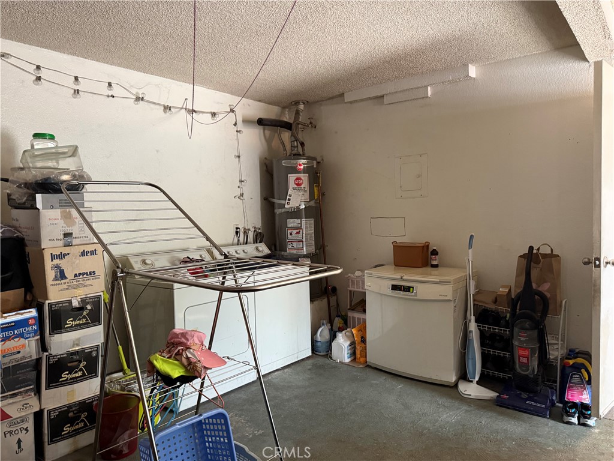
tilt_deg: -2.0
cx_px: 307
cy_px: 230
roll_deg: +1.1
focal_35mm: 24
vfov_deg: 56.8
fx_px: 426
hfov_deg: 71.6
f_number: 1.78
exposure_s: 1/60
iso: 640
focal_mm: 6.76
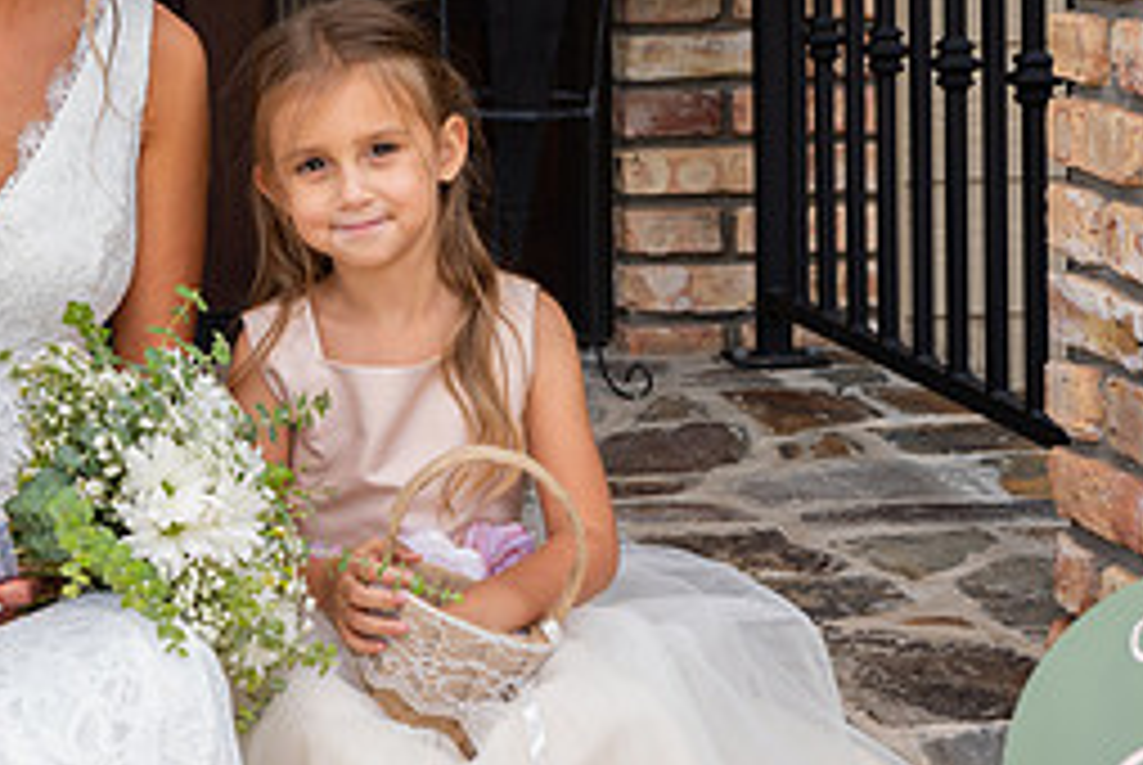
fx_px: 3338
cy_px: 128
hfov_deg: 18.9
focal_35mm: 105
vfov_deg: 13.0
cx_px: -9
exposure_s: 1/160
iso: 200
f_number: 4.5
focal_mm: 46
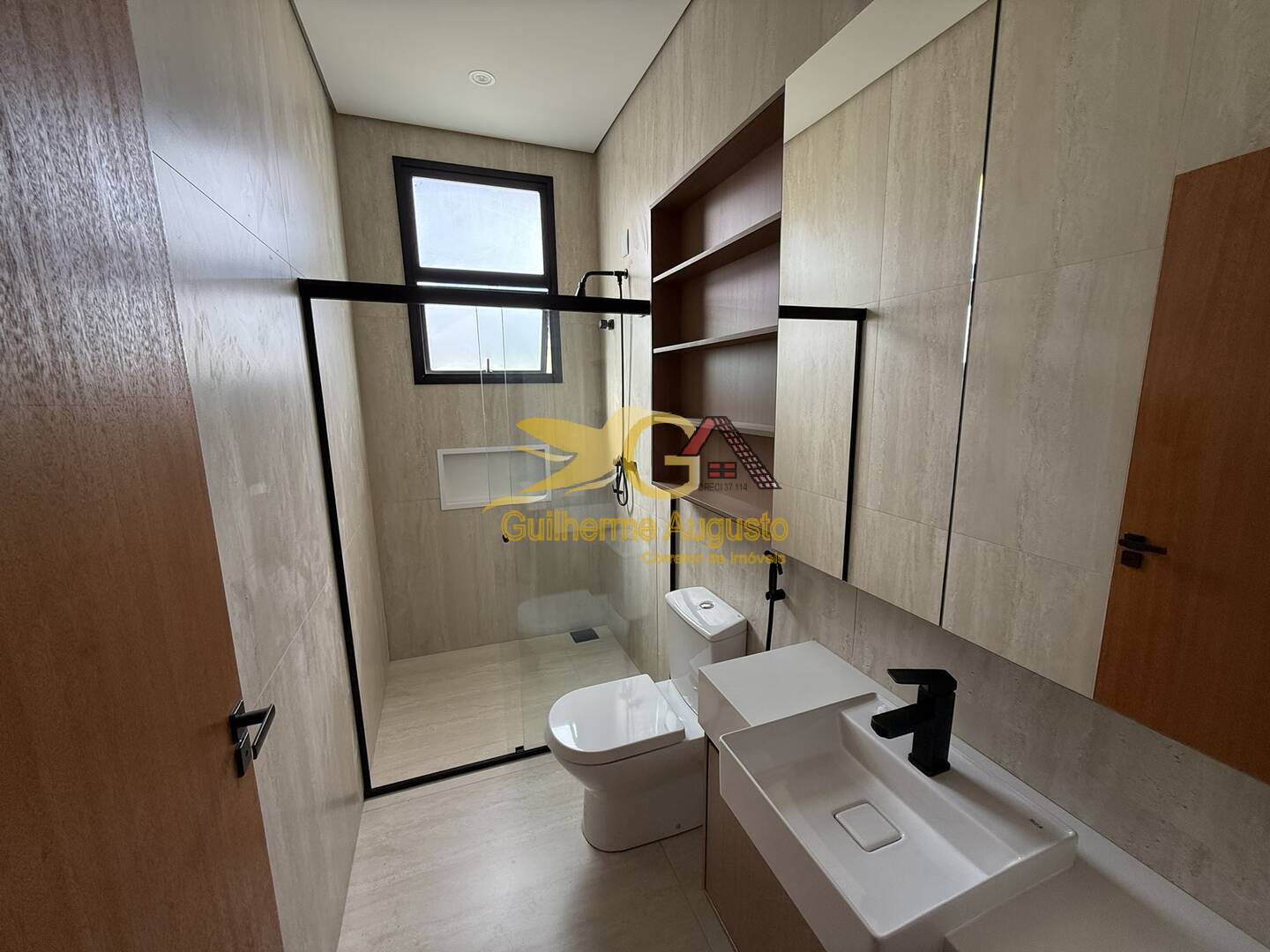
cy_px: 476
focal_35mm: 14
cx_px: 635
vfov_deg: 85.7
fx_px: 514
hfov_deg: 102.1
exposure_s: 1/99
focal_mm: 2.22
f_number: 2.2
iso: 125
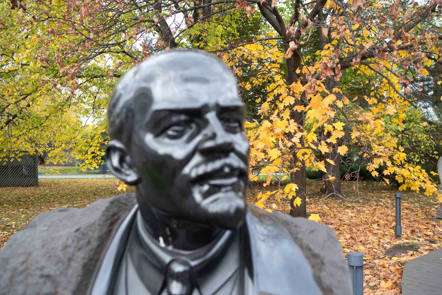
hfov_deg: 60.3
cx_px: 221
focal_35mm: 31
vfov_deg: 42.3
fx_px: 381
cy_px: 148
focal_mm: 31
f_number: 3.5
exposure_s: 1/40
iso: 200
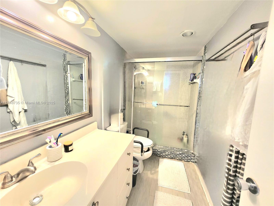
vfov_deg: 89.9
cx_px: 137
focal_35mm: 13
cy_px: 103
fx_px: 103
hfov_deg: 106.2
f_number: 2.2
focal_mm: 1.74
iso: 250
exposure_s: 1/60.2
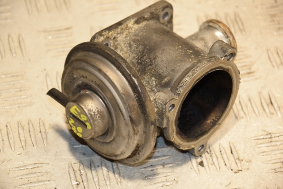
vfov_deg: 8.7
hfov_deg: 13.0
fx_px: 1237
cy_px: 94
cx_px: 142
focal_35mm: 158
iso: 800
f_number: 5.6
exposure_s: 1/125
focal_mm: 105
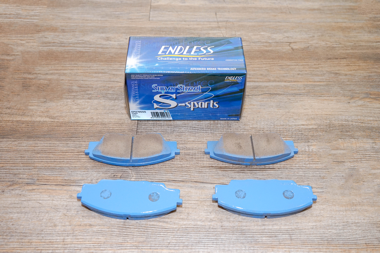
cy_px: 126
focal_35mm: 38
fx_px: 401
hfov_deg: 50.7
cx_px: 190
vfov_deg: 35.1
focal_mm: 38
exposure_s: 1/50
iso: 1000
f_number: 7.1
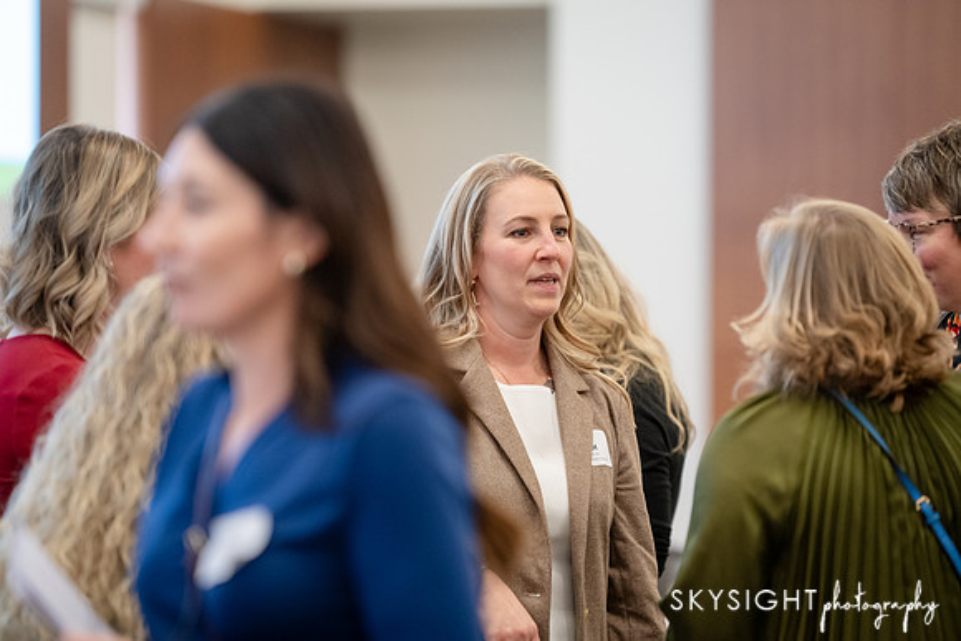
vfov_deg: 6.8
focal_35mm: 201
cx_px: 480
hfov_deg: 10.2
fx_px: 5366
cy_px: 320
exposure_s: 1/200
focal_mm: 200
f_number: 3.5
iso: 3200
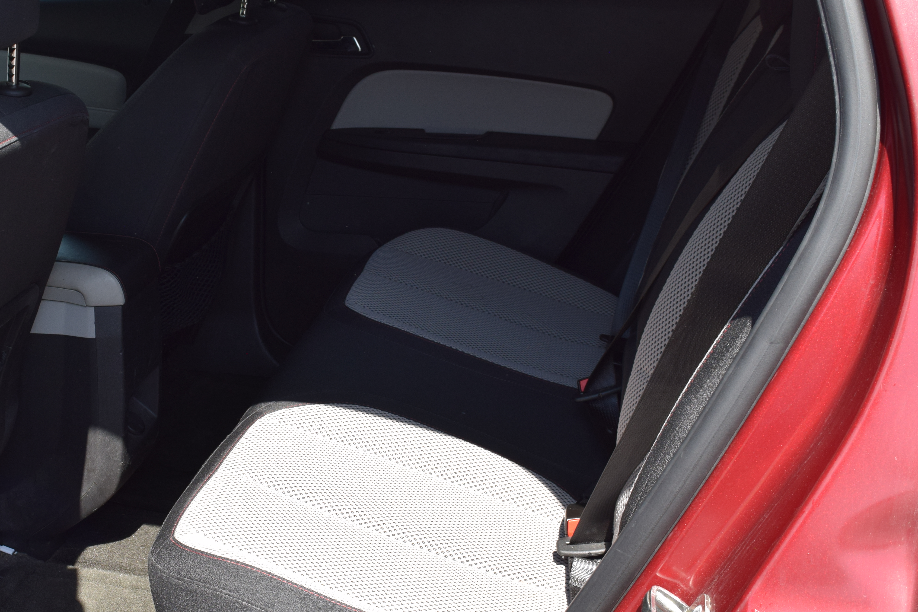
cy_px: 344
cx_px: 309
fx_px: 1275
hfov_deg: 39.2
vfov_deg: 27.0
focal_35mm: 50
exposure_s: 1/250
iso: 280
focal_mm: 22
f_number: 8
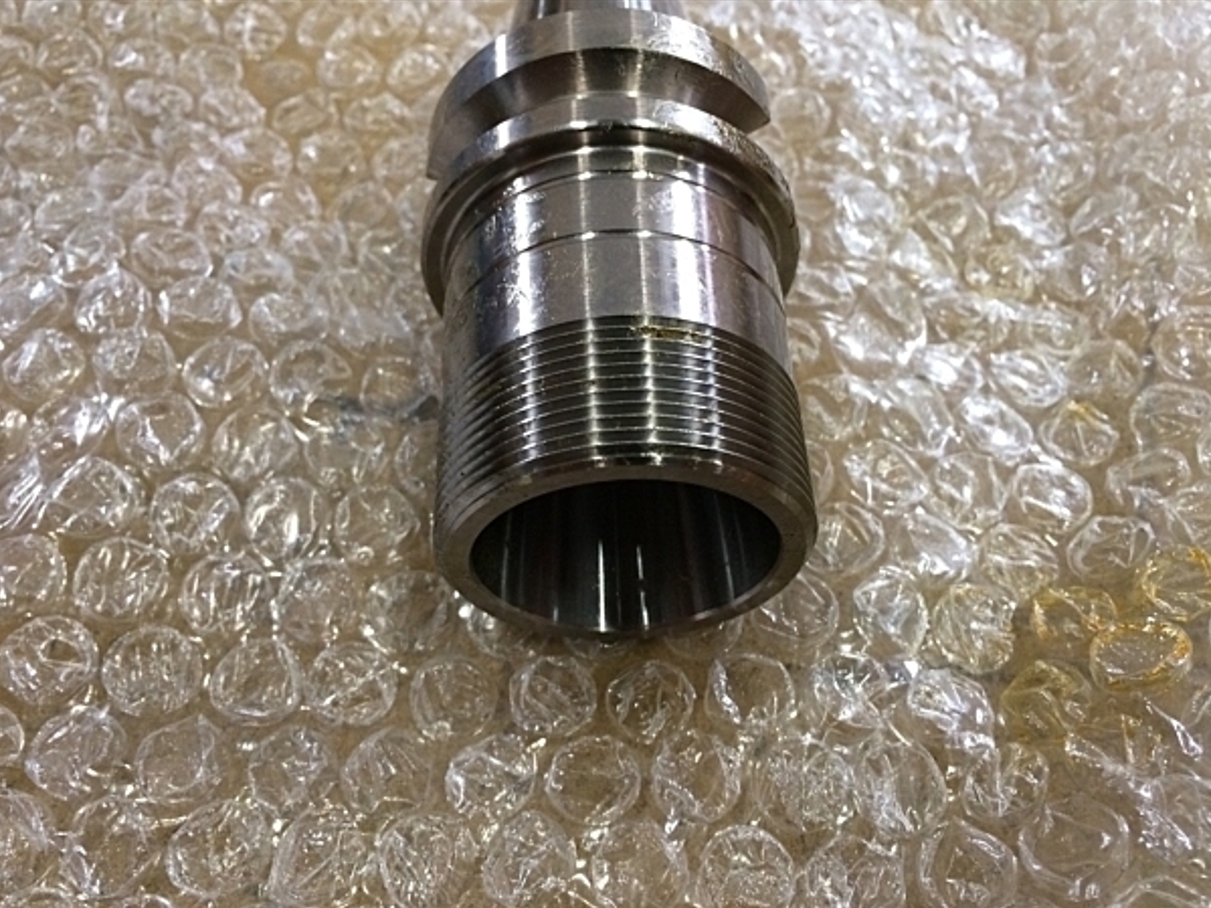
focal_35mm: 31
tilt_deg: -58.0
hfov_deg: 58.4
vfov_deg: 45.4
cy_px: 483
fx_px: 1084
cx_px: 615
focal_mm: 4.15
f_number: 2.2
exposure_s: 1/30
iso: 200
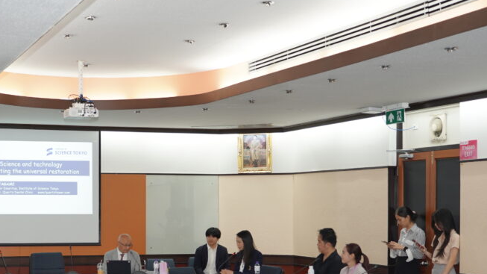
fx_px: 891
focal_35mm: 69
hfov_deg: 30.1
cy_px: 214
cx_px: 125
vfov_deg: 17.3
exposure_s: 1/60
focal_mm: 42
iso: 320
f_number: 4
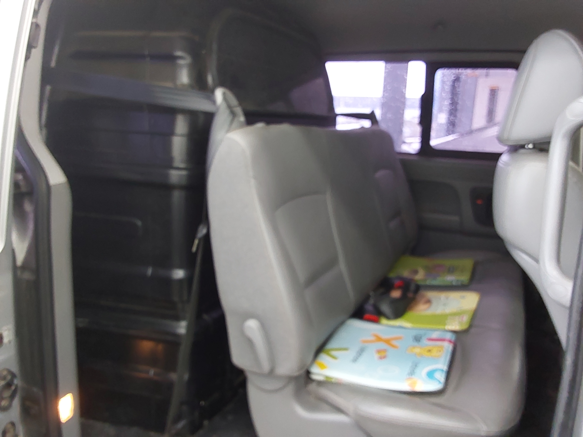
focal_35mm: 28
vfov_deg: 49.7
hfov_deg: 63.4
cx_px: 292
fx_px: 472
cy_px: 218
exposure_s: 1/60
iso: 250
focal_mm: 2.91
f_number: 1.9
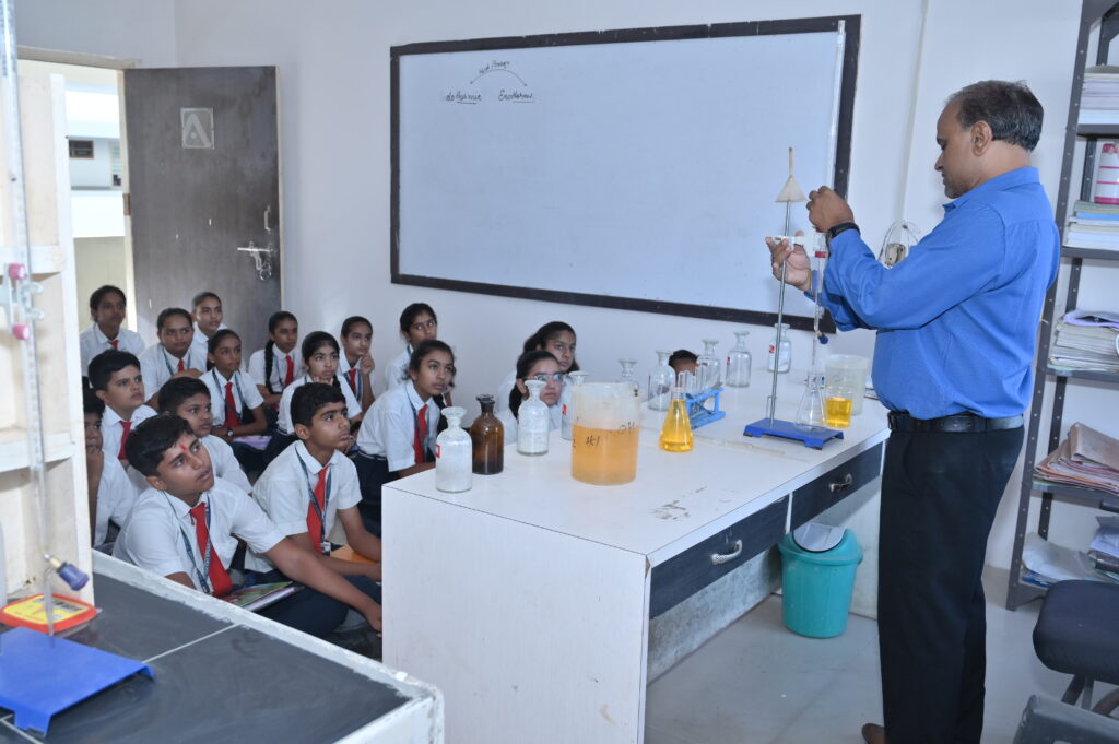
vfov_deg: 39.9
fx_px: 1025
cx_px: 560
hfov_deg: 57.3
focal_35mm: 33
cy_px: 372
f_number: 5.6
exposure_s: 1/125
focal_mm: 33
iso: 640
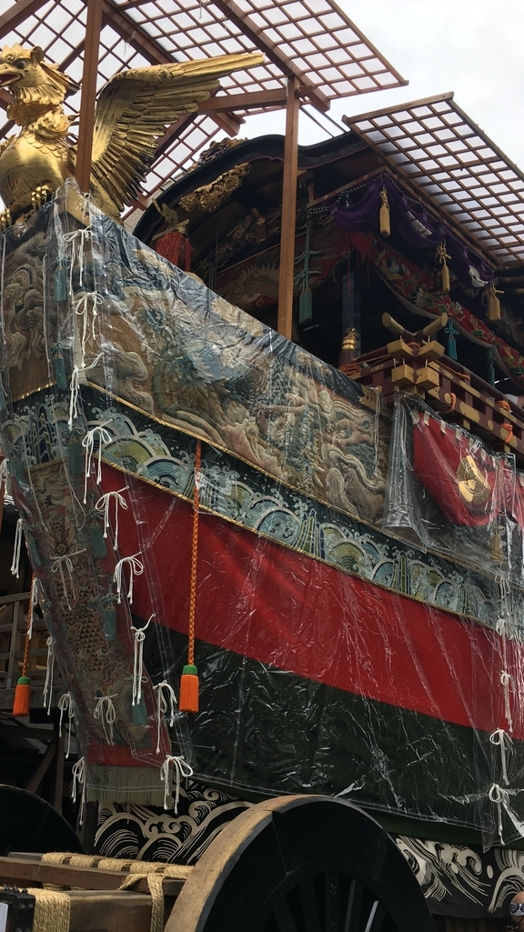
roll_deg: -3.0
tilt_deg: +18.4
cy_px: 513
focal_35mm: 37
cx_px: 144
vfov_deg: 53.9
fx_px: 915
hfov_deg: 31.5
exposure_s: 1/120
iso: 25
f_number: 2.2
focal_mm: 4.15
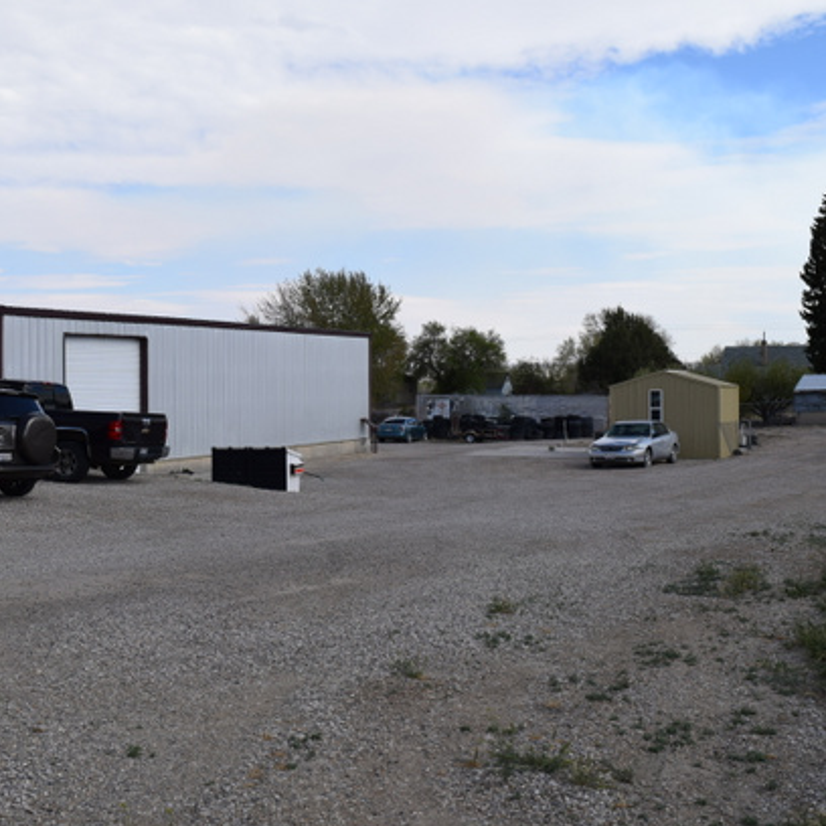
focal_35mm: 44
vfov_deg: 38.3
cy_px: 409
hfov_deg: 38.3
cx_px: 373
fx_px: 1188
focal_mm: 22
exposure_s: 1/400
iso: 200
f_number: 10
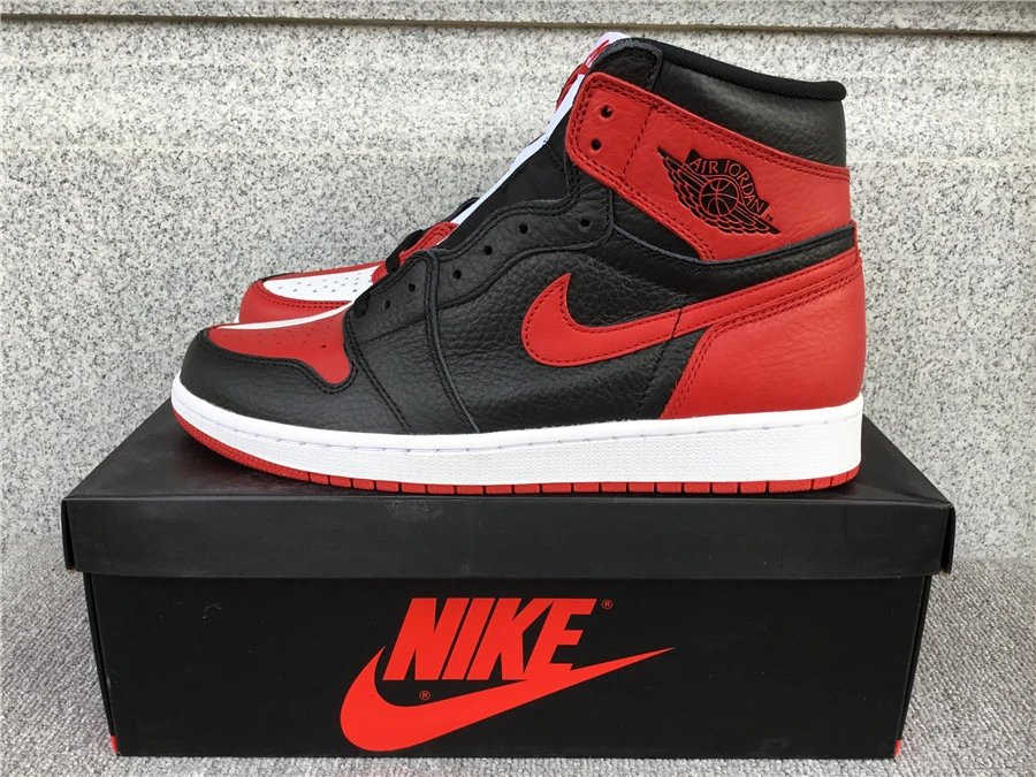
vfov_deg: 45.4
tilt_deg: -17.0
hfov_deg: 58.4
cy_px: 388
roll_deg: -0.3
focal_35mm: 31
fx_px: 928
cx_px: 518
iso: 25
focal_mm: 3.3
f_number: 2.4
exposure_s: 1/140
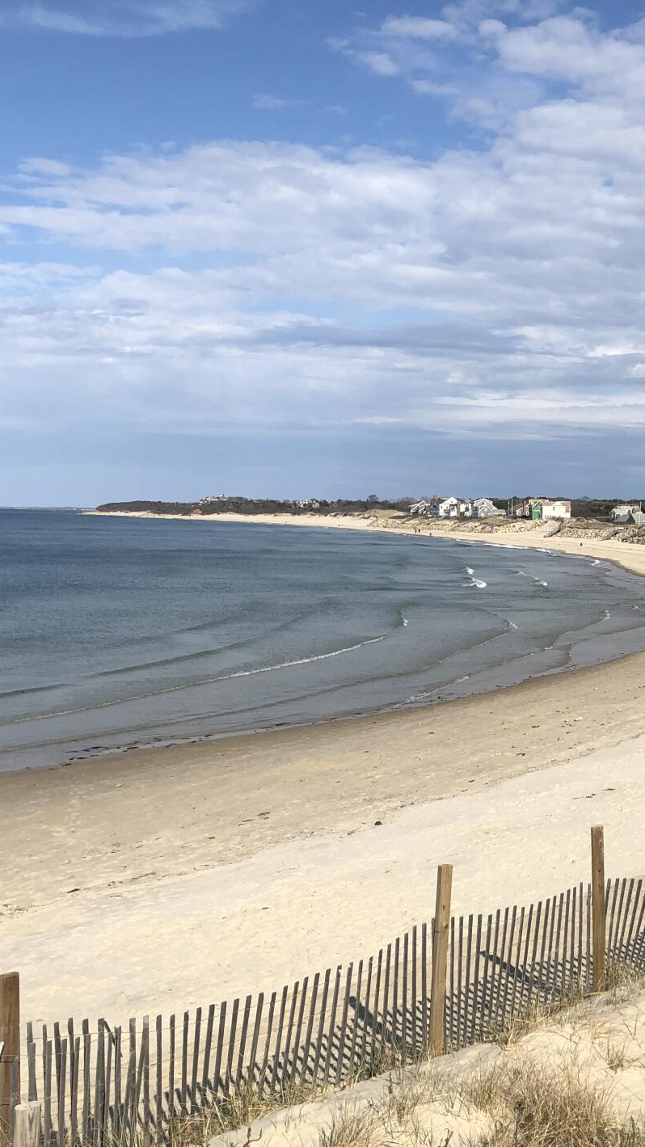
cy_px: 601
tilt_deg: -4.6
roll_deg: -0.9
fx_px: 1308
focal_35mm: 43
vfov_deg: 47.3
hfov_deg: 26.8
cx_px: 577
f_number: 1.8
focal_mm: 3.99
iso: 25
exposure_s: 1/3690
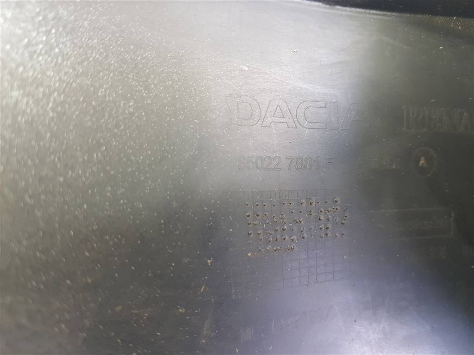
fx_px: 356
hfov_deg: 67.3
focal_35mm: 26
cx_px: 237
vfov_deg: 53.1
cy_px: 178
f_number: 1.7
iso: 250
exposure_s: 1/33
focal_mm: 4.2
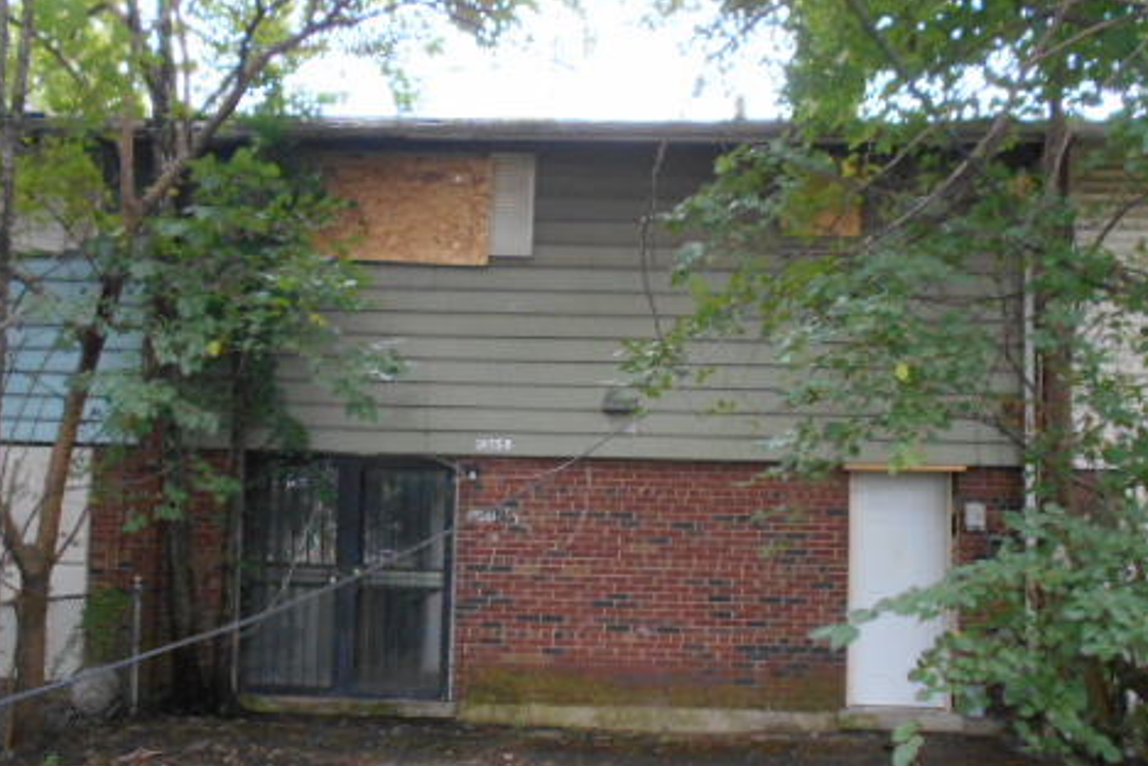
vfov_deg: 35.8
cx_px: 554
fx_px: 1180
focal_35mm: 37
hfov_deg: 51.9
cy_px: 471
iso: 400
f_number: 3.2
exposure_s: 1/30
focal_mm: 4.6
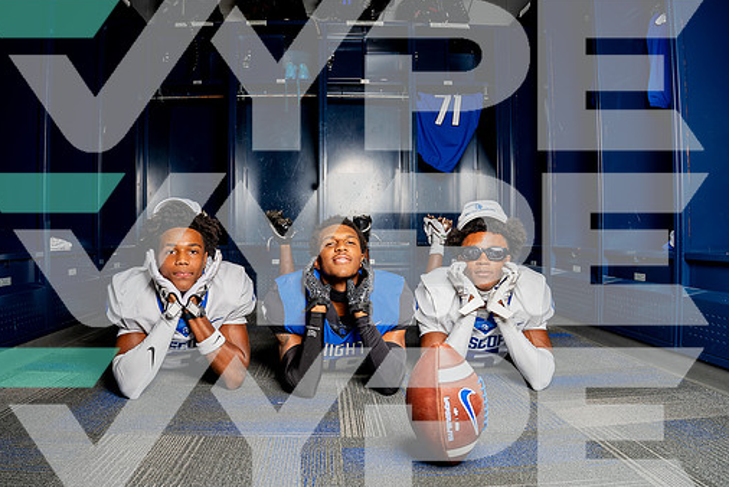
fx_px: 527
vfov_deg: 49.6
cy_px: 241
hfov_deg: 69.3
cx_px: 338
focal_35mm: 26
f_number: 5.6
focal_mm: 20
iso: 100
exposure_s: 1/250
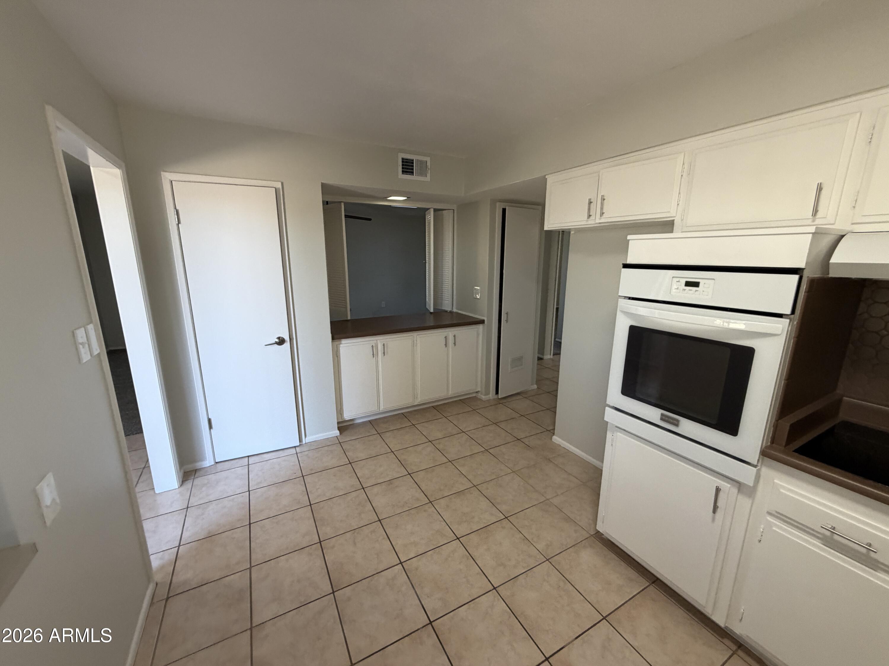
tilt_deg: -11.6
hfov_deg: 102.1
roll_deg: -1.7
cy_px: 333
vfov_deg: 85.7
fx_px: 360
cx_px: 444
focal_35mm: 14
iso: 200
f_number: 2.2
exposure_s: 1/120
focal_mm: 2.22
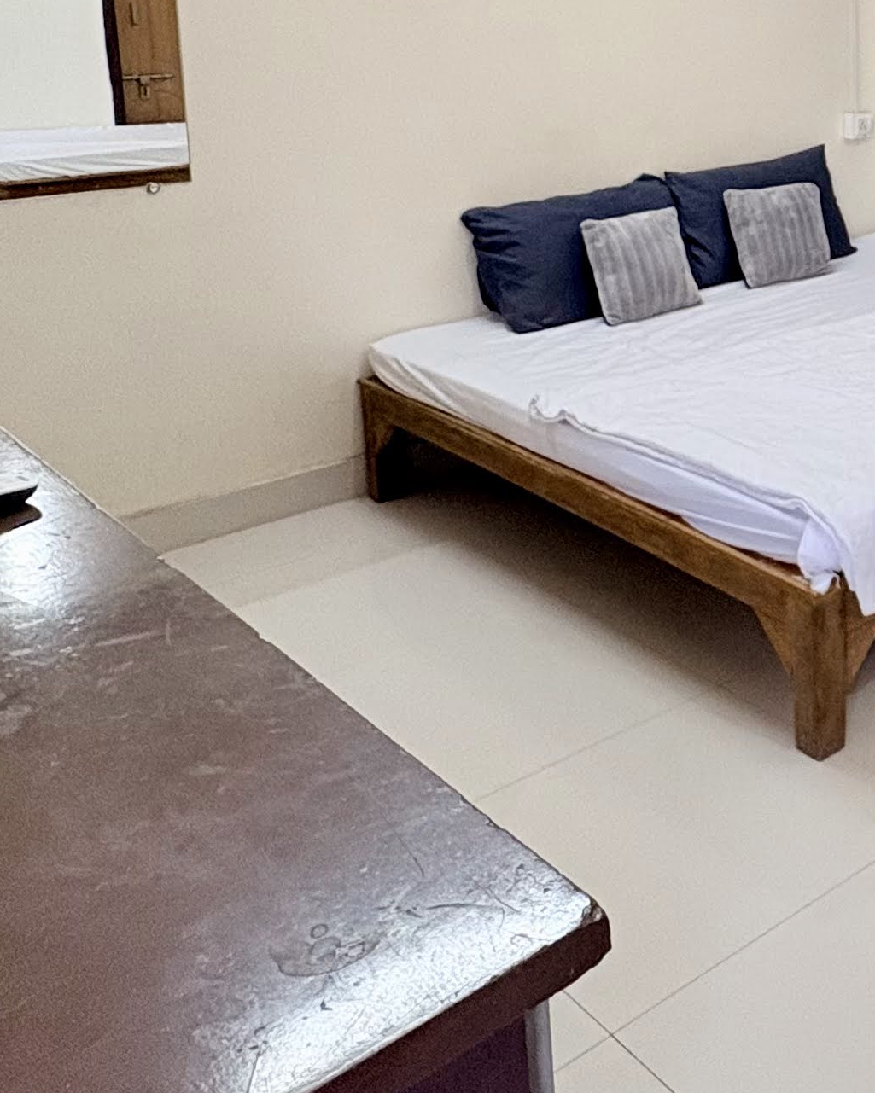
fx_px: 1392
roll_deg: +0.5
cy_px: 160
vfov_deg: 40.4
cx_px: 1035
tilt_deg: -7.8
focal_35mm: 43
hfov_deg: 30.1
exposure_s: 1/50
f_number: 2.2
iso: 160
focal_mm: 2.22
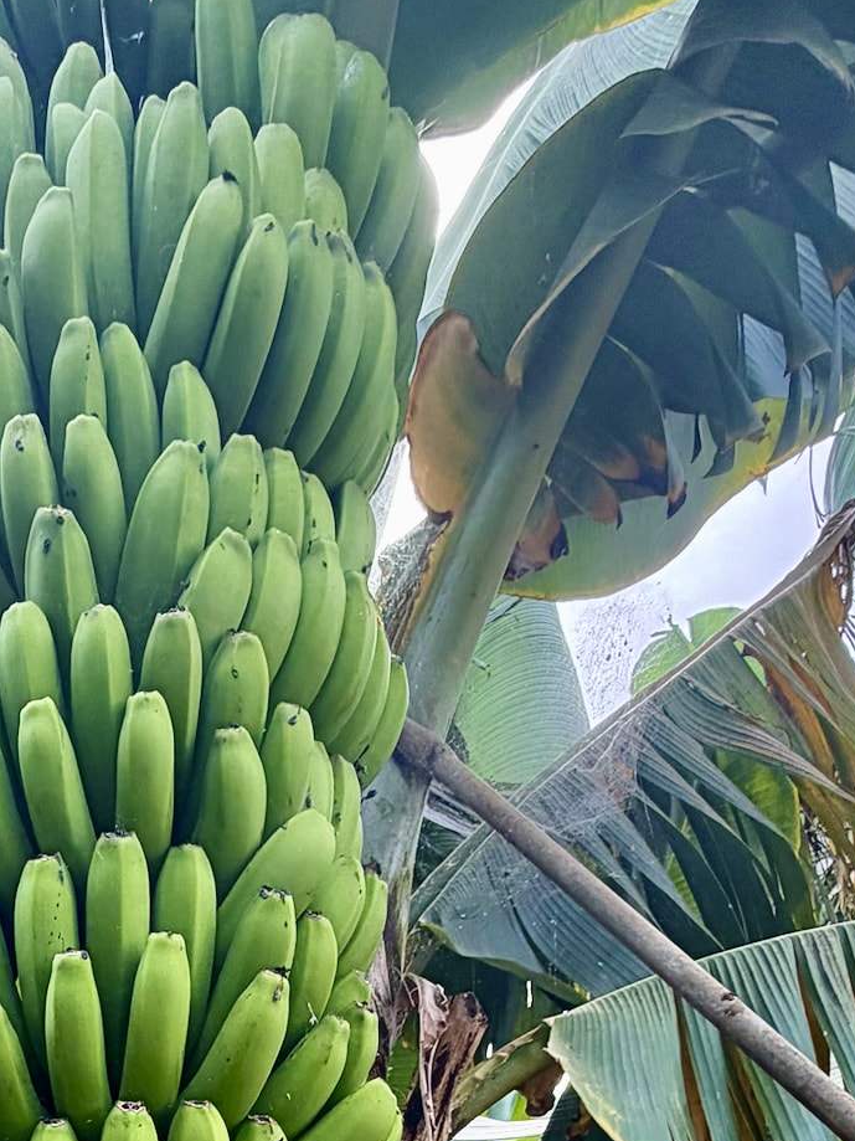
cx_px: 118
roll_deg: +0.0
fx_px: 1285
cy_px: 1477
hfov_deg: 35.1
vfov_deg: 34.3
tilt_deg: +9.1
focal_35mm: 39
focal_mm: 2.22
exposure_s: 1/233
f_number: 2.2
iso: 50
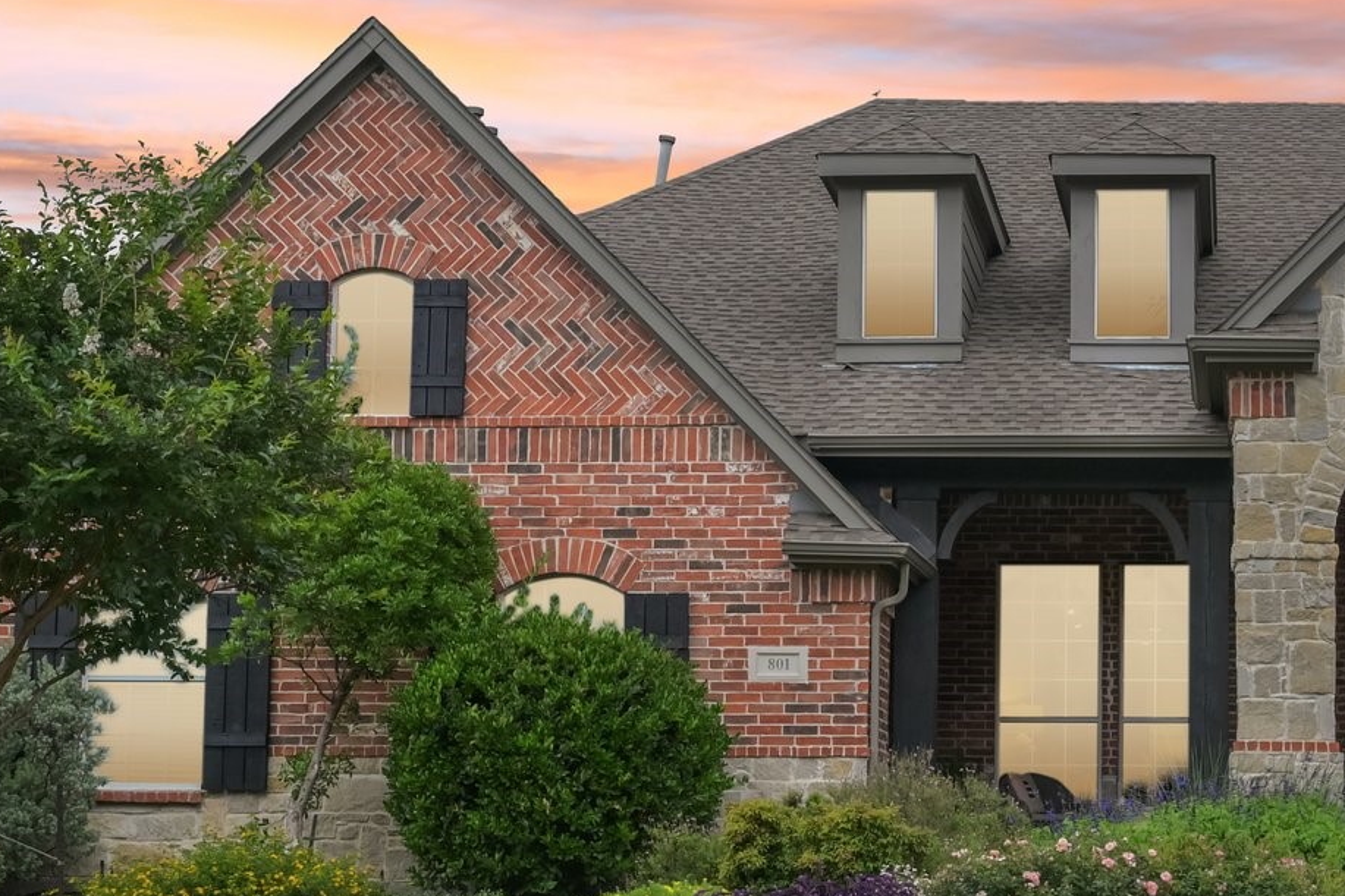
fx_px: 2503
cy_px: 545
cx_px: 1134
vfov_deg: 20.3
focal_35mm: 67
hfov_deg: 29.2
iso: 400
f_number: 8
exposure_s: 1/200
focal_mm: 30
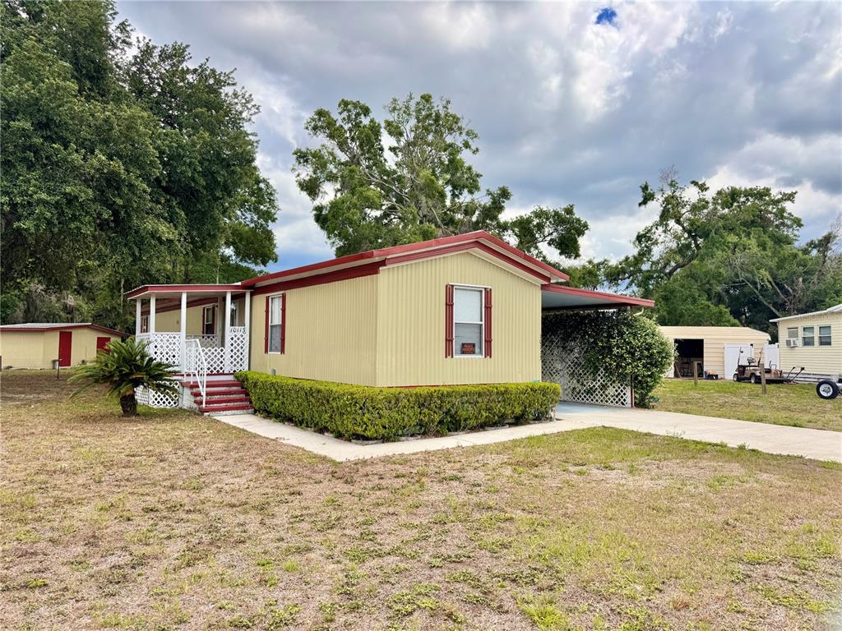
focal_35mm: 24
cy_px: 316
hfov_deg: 71.6
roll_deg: -1.2
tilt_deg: +2.7
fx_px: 584
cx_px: 421
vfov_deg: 56.8
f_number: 1.78
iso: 80
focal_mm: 6.76
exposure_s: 1/3802
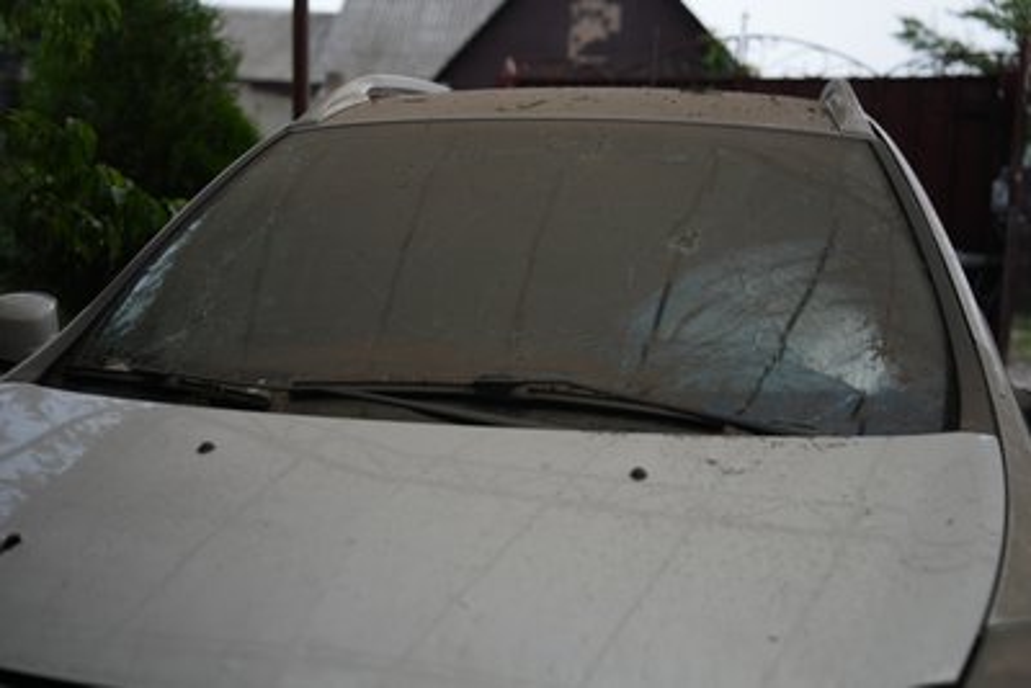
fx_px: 1404
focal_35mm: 49
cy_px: 344
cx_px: 516
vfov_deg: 27.5
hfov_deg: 40.3
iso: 640
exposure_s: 1/160
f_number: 2.8
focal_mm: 49
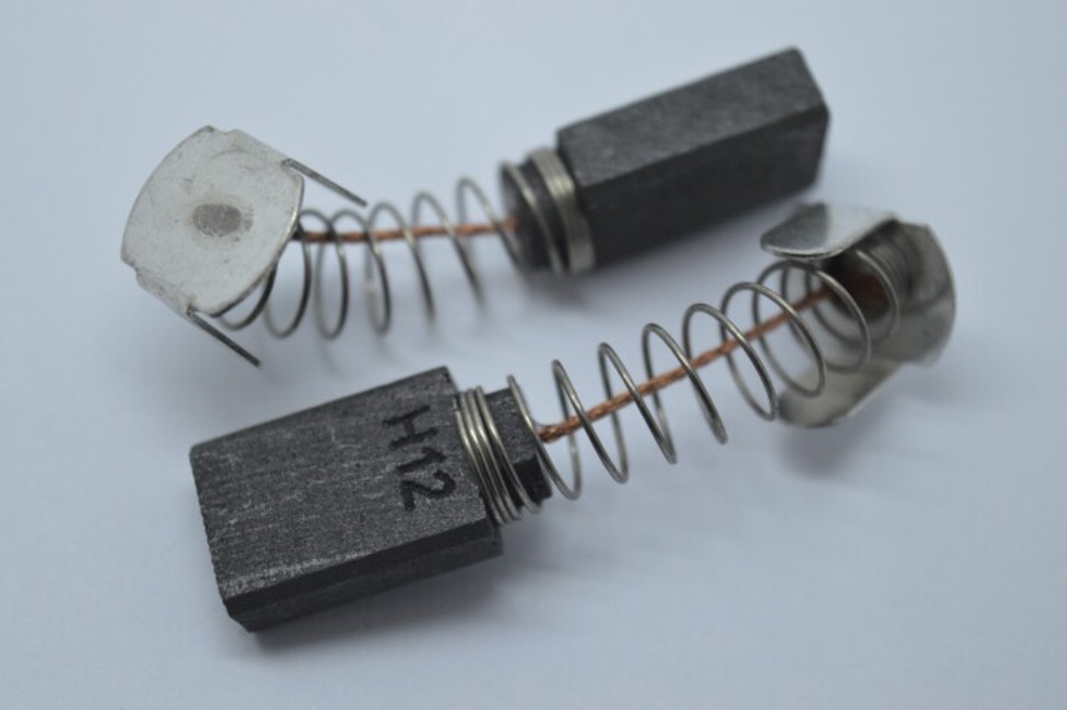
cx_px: 534
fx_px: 2443
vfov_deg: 16.5
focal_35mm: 82
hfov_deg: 24.6
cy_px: 355
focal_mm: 55
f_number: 5.6
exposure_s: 1/80
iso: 400
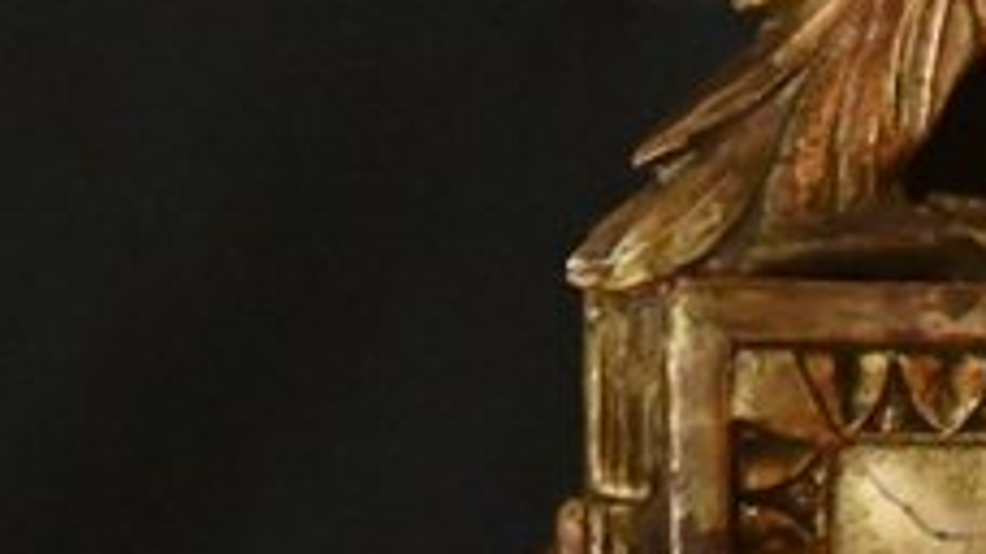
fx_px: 8493
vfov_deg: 3.7
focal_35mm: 325
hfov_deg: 6.4
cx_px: 2145
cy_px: -76
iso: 8000
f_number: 4.5
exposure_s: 1/60
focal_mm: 46
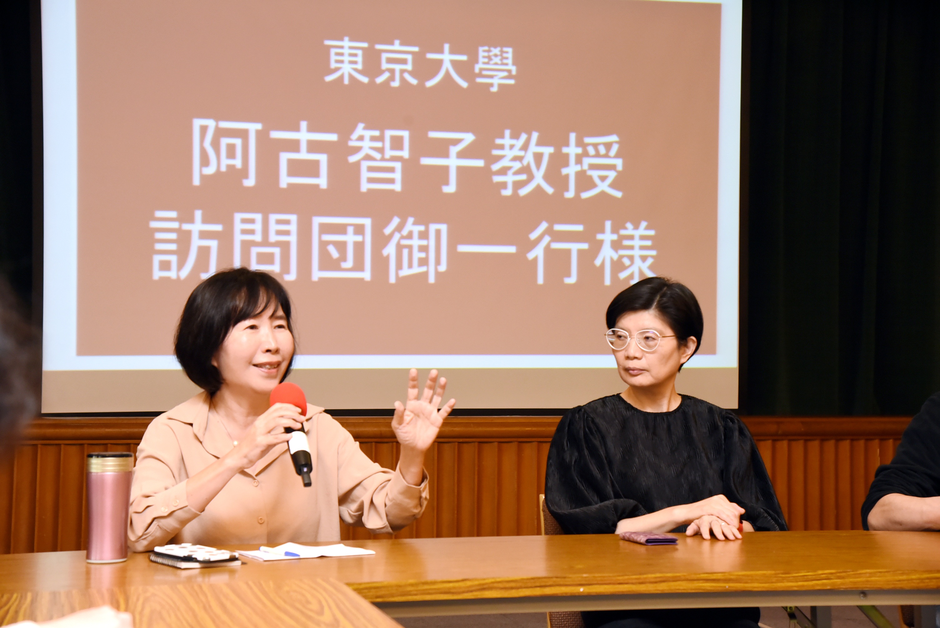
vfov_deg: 20.6
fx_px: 1724
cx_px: 470
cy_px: 314
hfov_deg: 30.5
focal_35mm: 66
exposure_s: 1/80
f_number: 6.3
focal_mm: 66
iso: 2200
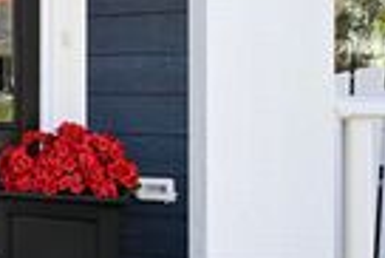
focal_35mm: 57
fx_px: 608
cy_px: 43
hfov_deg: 25.9
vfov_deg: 23.5
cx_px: -192
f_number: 5.6
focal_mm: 15.5
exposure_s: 1/125
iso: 125
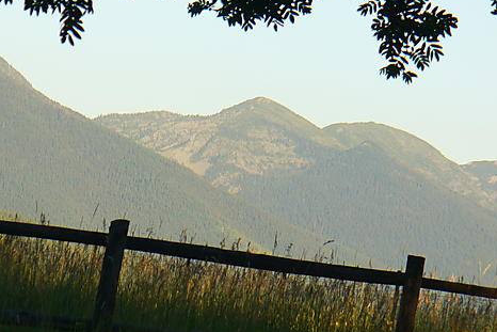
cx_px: 182
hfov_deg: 6.9
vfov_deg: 4.6
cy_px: 123
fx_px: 4101
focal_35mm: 297
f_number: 4.5
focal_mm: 36.6
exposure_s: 1/160
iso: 80
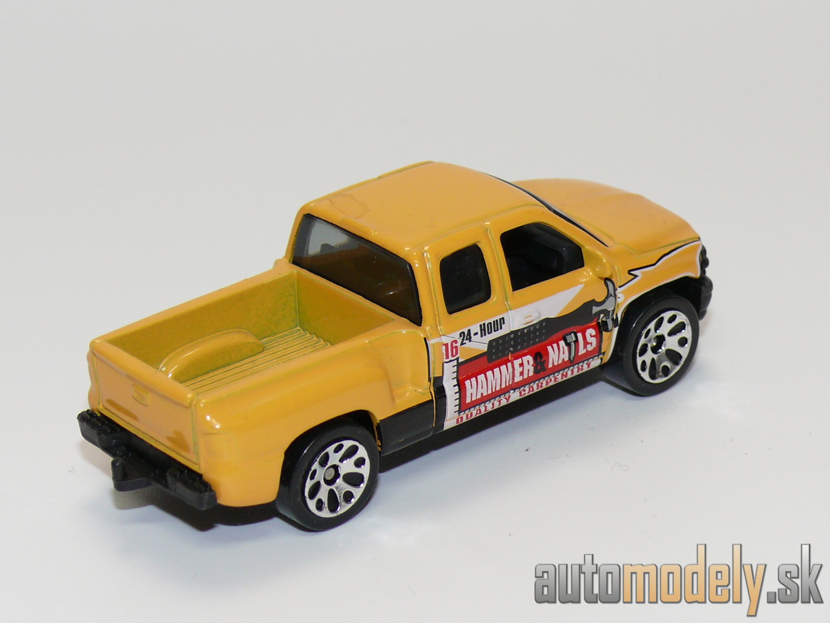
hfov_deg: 17.0
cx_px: 415
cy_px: 312
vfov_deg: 12.8
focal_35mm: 116
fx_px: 2781
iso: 100
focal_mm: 14.3
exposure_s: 1/30
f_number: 4
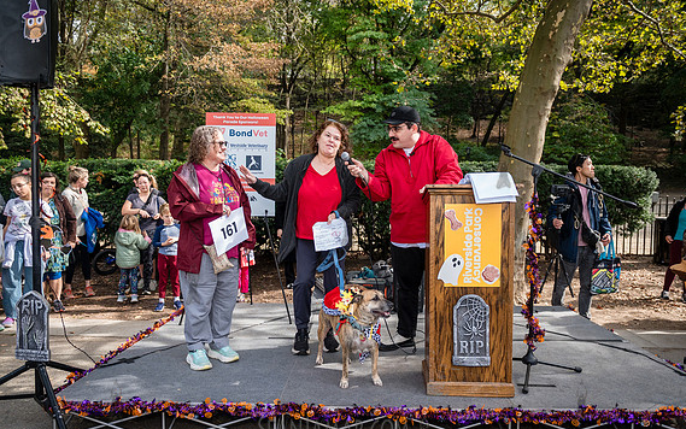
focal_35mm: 27
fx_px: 505
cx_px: 347
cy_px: 225
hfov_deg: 68.4
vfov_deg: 46.0
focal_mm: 26
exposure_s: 1/1000
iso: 1000
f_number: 4
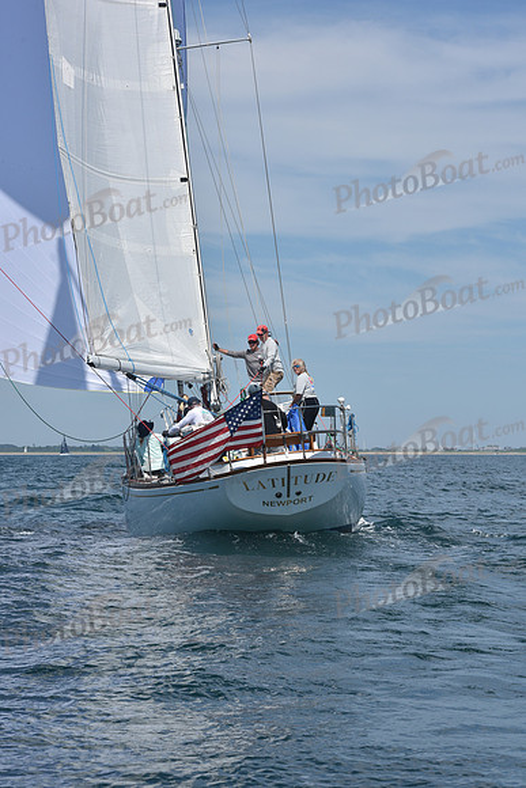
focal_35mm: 95
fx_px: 2081
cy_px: 394
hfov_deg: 14.4
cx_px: 263
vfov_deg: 21.5
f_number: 11
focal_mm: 95
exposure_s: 1/800
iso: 250
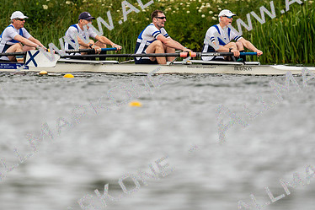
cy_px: 65
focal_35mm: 931
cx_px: 143
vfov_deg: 1.5
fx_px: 8142
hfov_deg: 2.2
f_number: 6.3
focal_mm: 600
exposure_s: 1/2000
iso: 400
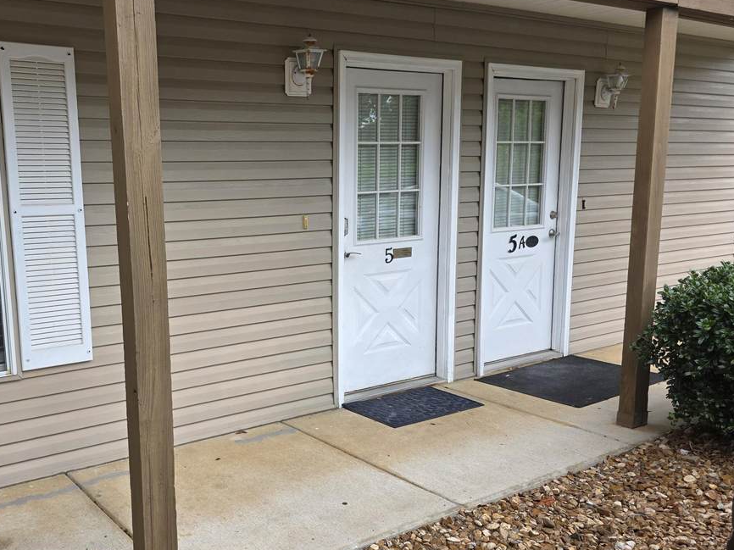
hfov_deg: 52.5
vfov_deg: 41.6
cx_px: 221
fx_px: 721
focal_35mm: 34
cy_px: 326
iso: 32
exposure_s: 1/359
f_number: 1.7
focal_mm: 6.3
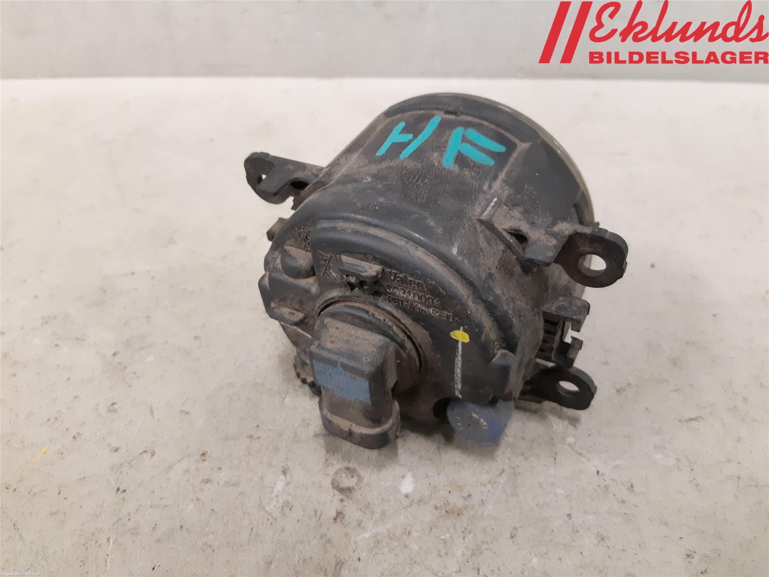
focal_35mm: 26
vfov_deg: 53.1
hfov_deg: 67.3
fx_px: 578
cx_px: 384
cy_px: 288
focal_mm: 3.93
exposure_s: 1/50
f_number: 1.7
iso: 320
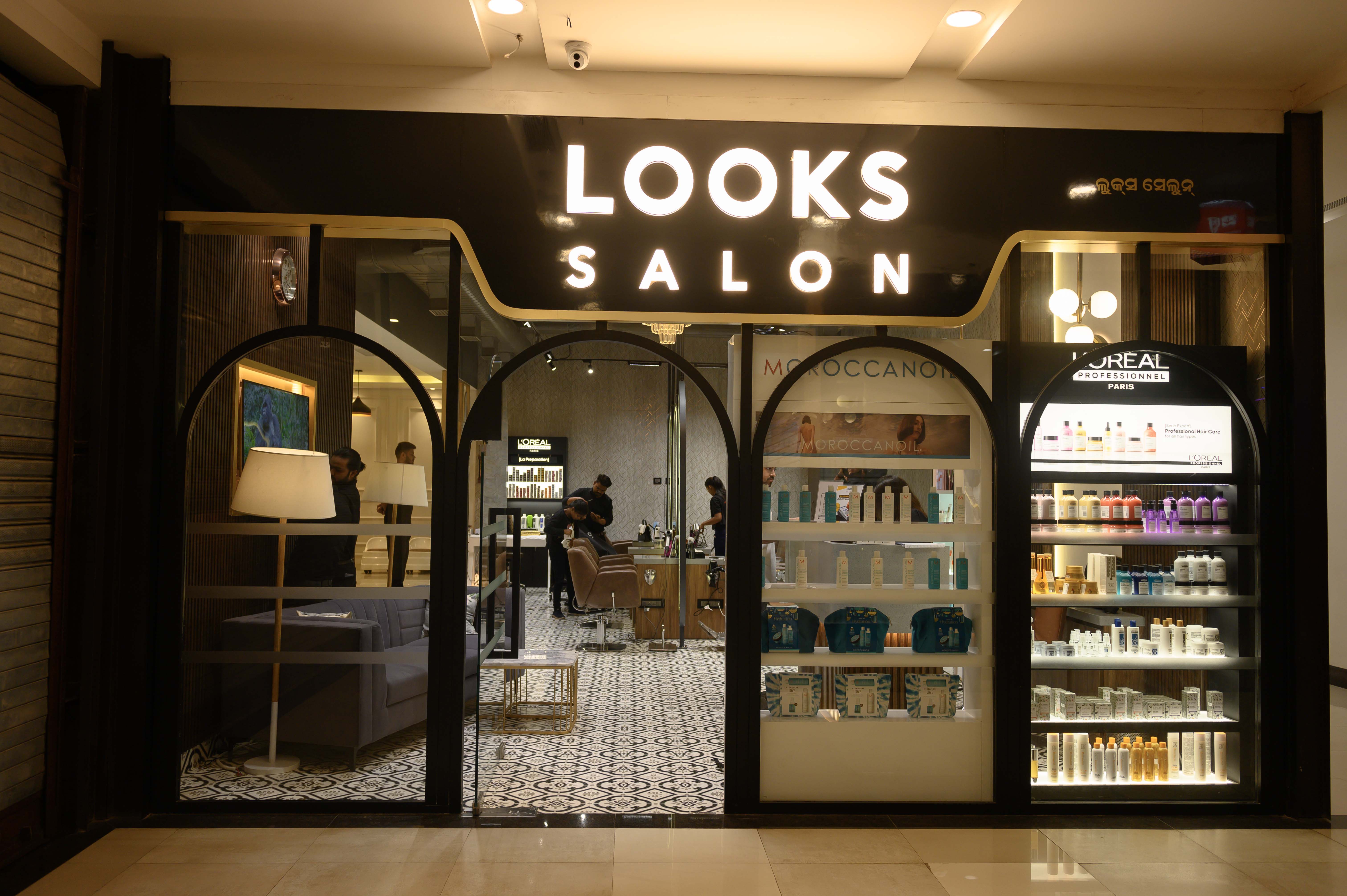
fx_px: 1047
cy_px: 448
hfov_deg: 65.5
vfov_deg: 46.3
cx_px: 674
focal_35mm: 28
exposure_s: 1/125
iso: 500
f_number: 4
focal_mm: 28
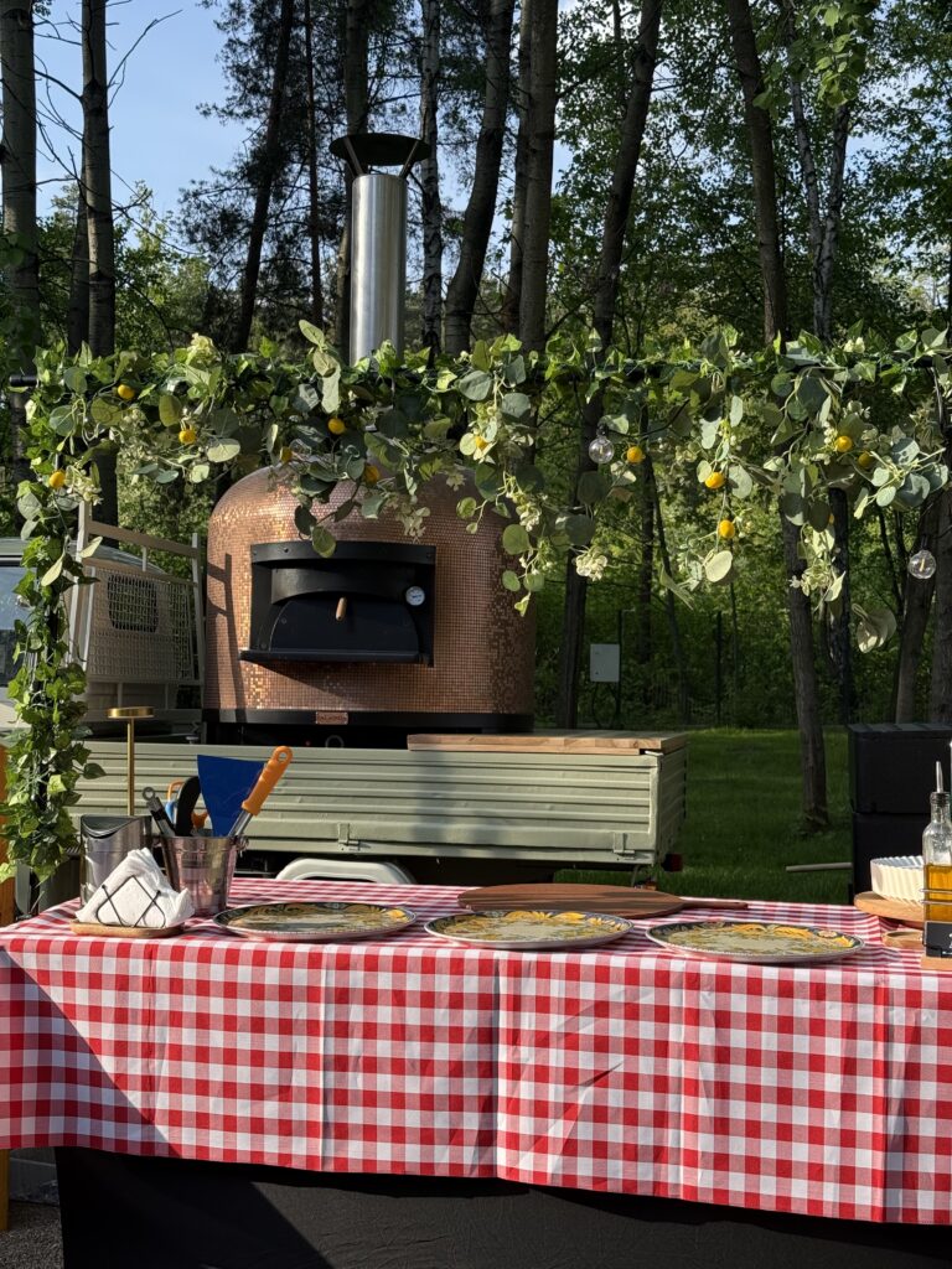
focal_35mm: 48
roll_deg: -1.4
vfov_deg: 39.7
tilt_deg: +0.3
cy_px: 634
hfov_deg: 30.3
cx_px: 476
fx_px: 1760
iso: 64
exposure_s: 1/1070
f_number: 1.78
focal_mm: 6.76
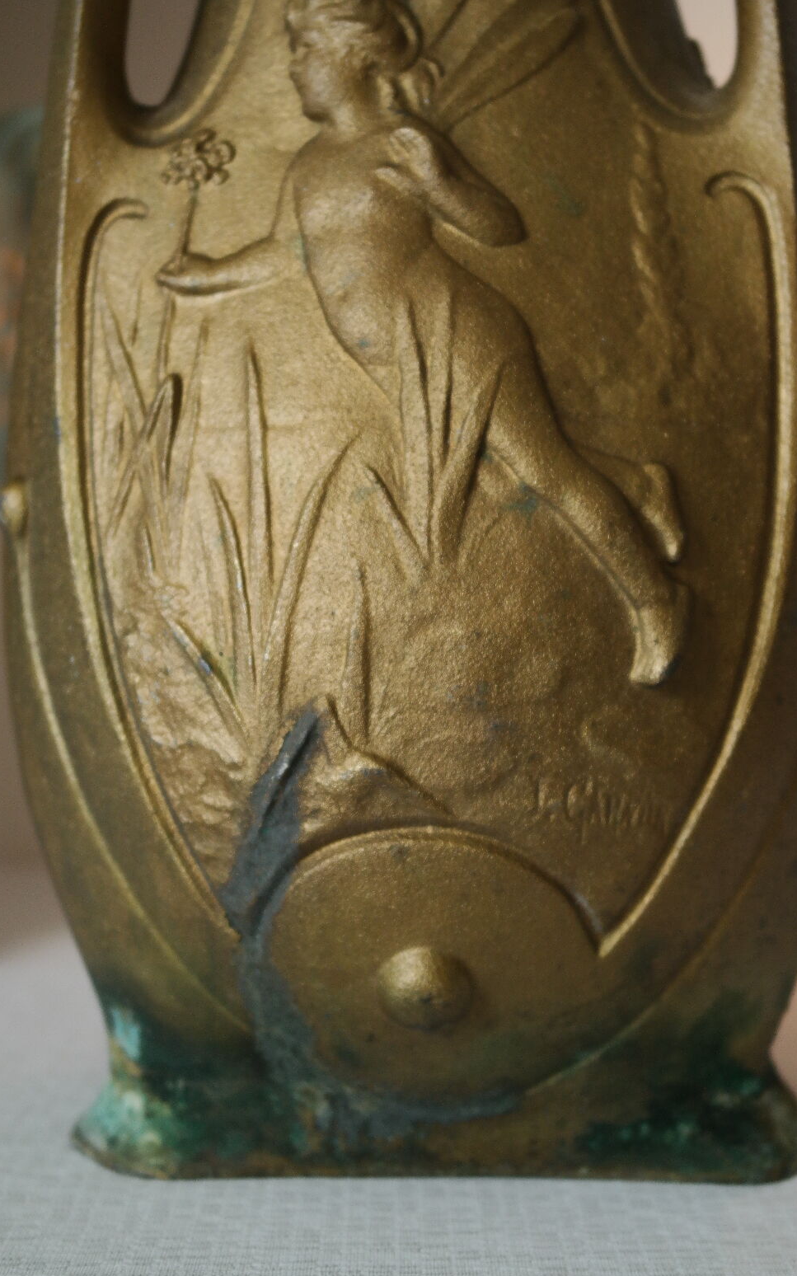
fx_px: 2295
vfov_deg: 31.1
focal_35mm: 66
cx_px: 430
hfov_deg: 19.7
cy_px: 586
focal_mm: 38
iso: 800
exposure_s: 1/30
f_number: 6.3
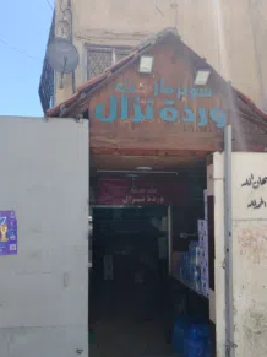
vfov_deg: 55.3
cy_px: 191
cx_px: 122
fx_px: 340
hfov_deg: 42.9
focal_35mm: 33
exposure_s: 1/528
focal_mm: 5.25
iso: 50
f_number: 1.75
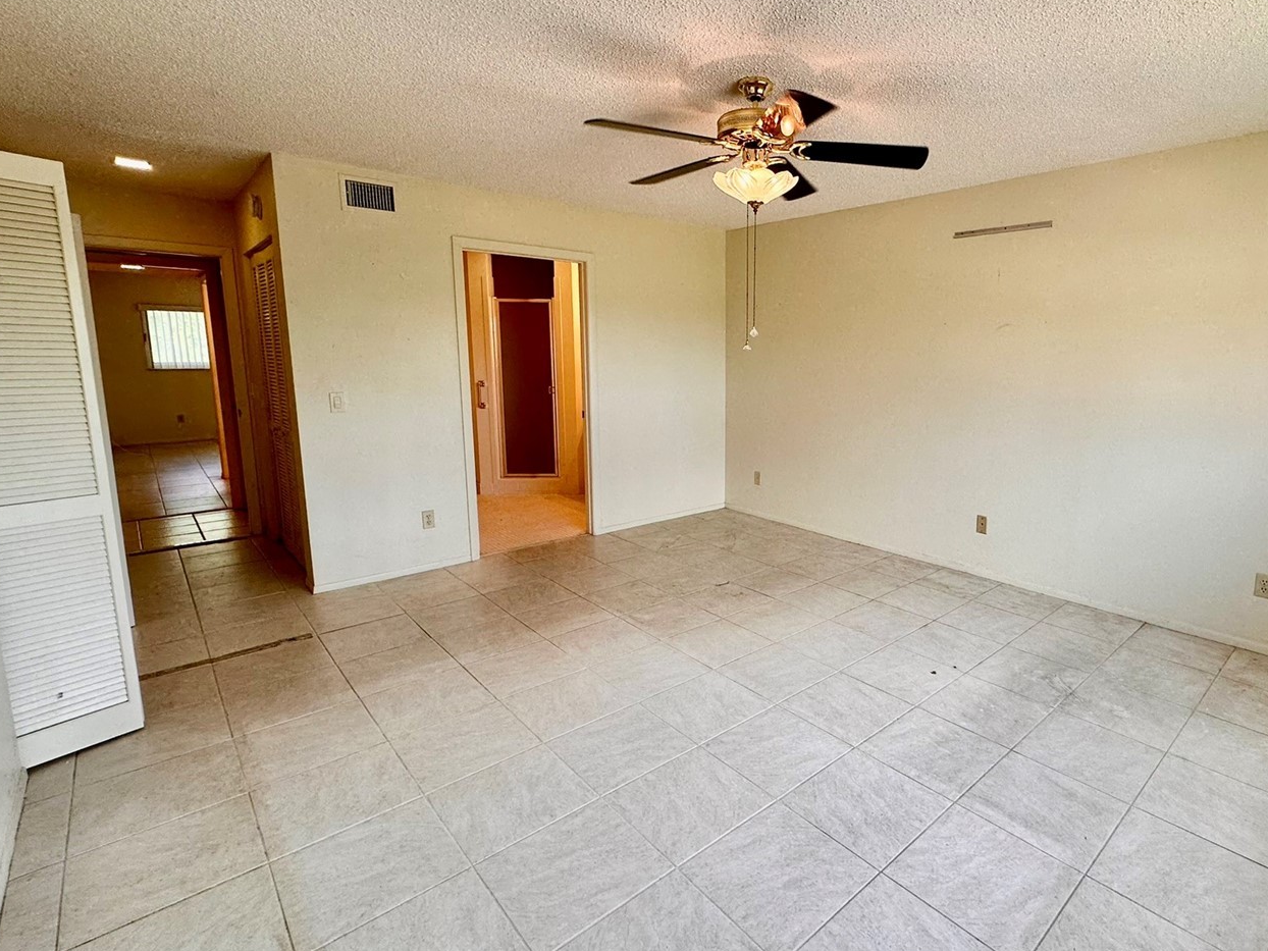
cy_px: 450
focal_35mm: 18
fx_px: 659
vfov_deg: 71.5
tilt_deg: -8.4
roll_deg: -0.8
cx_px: 770
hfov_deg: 86.5
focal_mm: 2.22
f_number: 2.2
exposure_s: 1/120
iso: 80
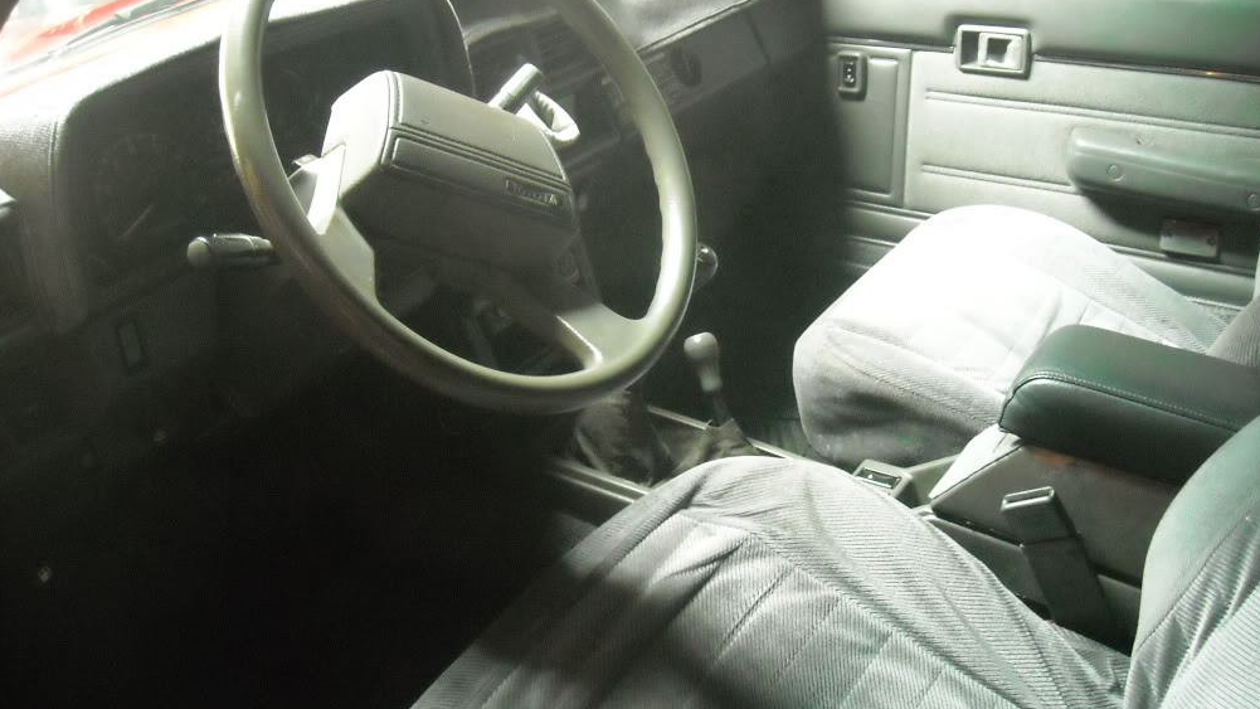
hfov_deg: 51.6
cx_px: 632
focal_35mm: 39
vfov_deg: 30.4
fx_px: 1303
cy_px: 377
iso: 800
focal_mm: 5.7
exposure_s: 1/5
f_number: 2.8
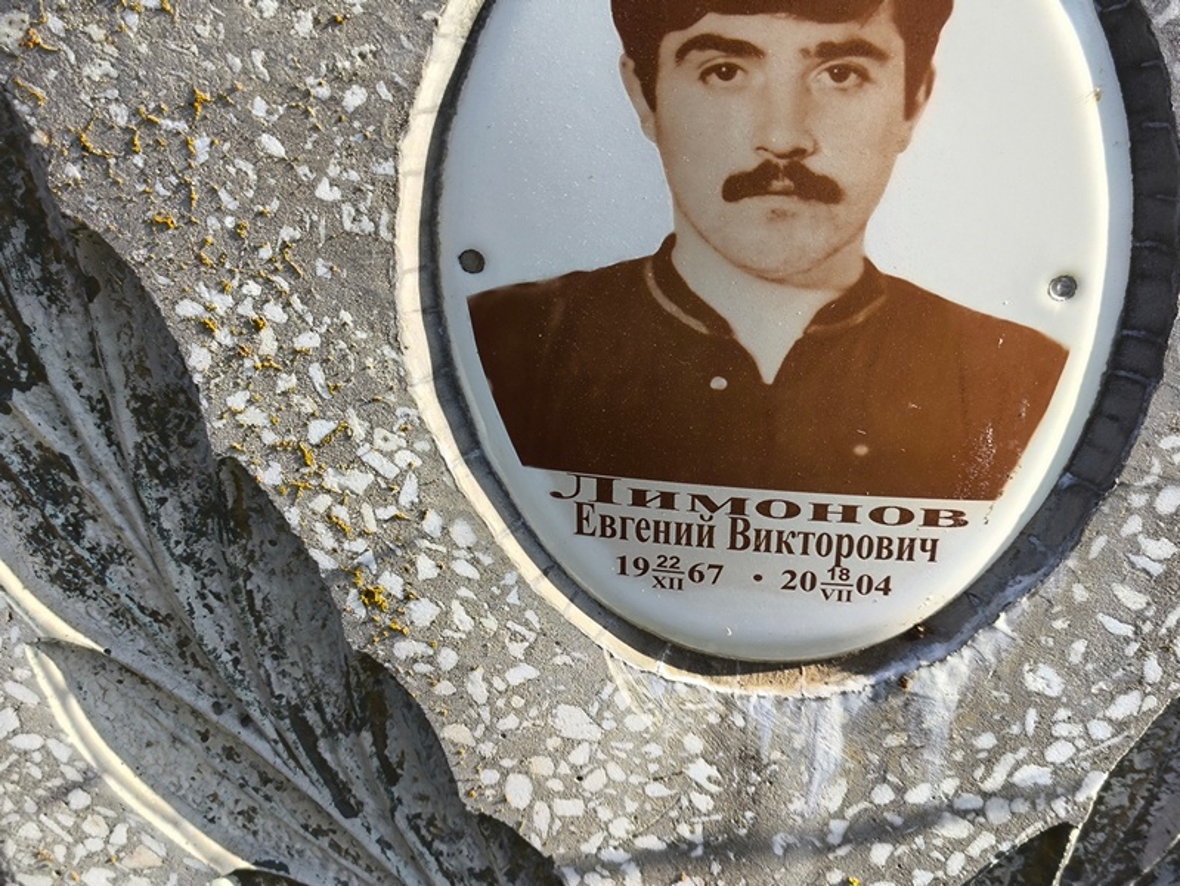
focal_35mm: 50
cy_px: 443
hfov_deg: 38.2
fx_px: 1705
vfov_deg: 29.1
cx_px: 590
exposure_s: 1/515
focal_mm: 4.71
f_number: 1.7
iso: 50
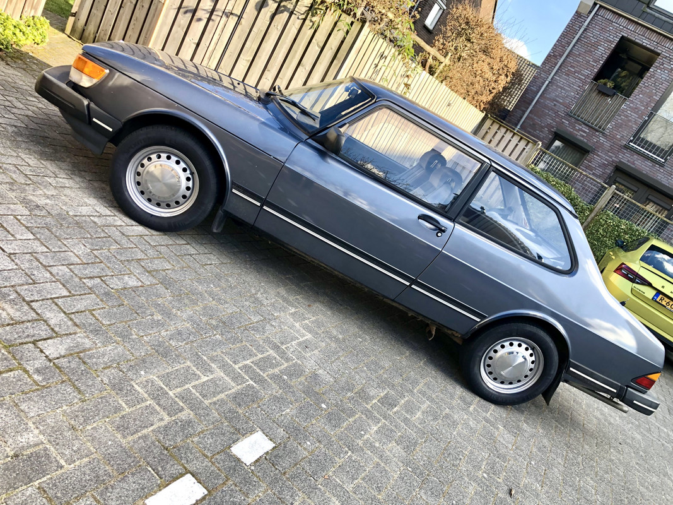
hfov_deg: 63.4
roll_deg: -30.6
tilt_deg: -17.0
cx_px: 336
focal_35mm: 28
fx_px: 544
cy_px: 252
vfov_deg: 49.7
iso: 20
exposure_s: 1/228
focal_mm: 4
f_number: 1.8
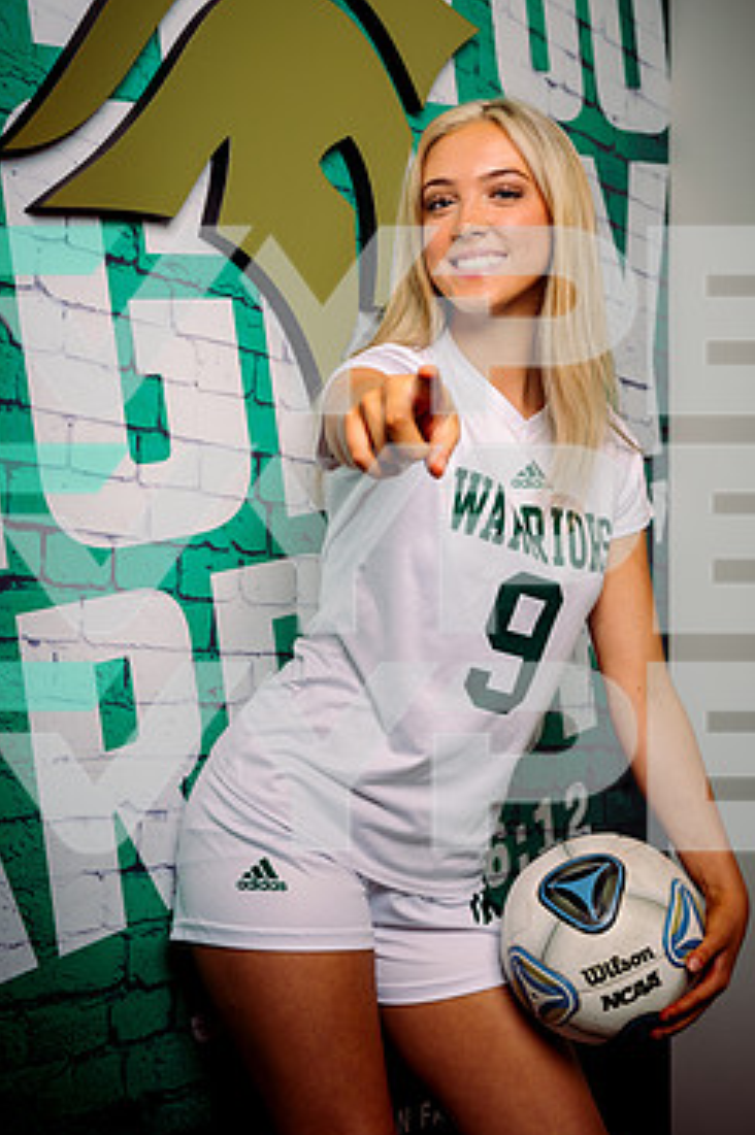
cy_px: 541
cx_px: 402
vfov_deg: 36.9
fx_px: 1702
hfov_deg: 25.0
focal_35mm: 54
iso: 125
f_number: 5.6
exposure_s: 1/250
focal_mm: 44
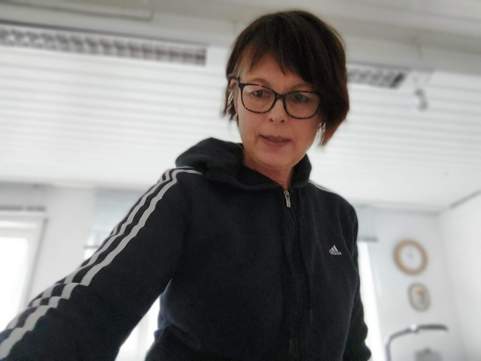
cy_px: 180
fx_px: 347
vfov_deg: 54.9
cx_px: 240
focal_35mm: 25
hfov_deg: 69.4
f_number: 2.2
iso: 500
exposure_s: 1/20
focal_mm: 2.12
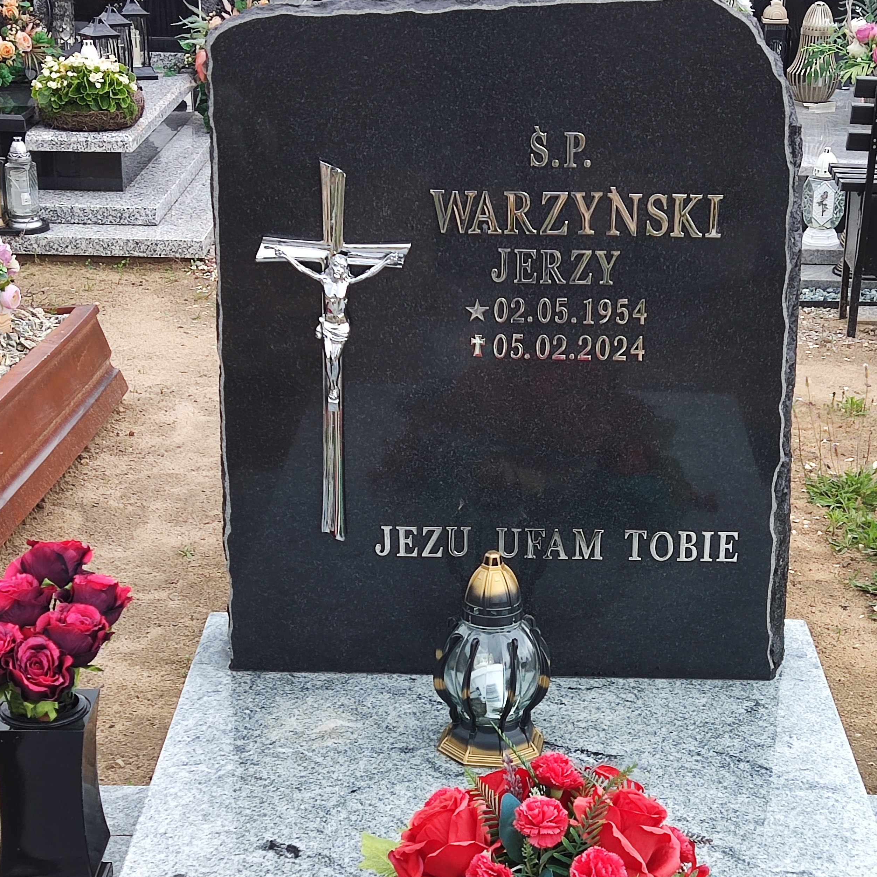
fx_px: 2064
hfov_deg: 24.0
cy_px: 618
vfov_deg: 23.8
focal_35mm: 72
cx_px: 517
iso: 50
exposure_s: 1/116
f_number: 1.79
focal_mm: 4.71
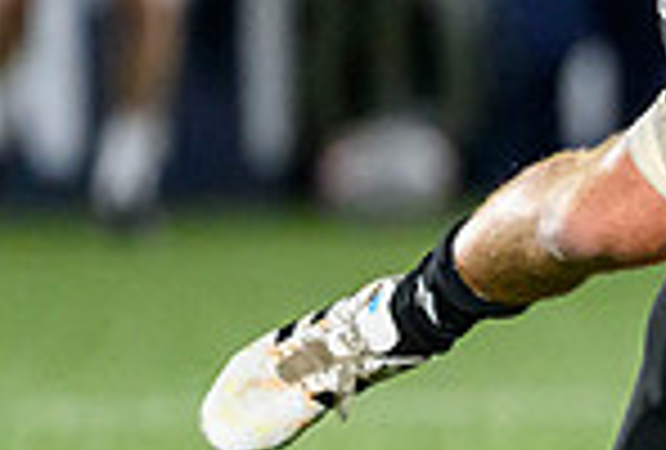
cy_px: 243
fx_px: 57548
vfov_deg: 0.4
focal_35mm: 3098
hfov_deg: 0.7
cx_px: 1411
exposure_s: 1/1000
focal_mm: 560
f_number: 4
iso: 8000
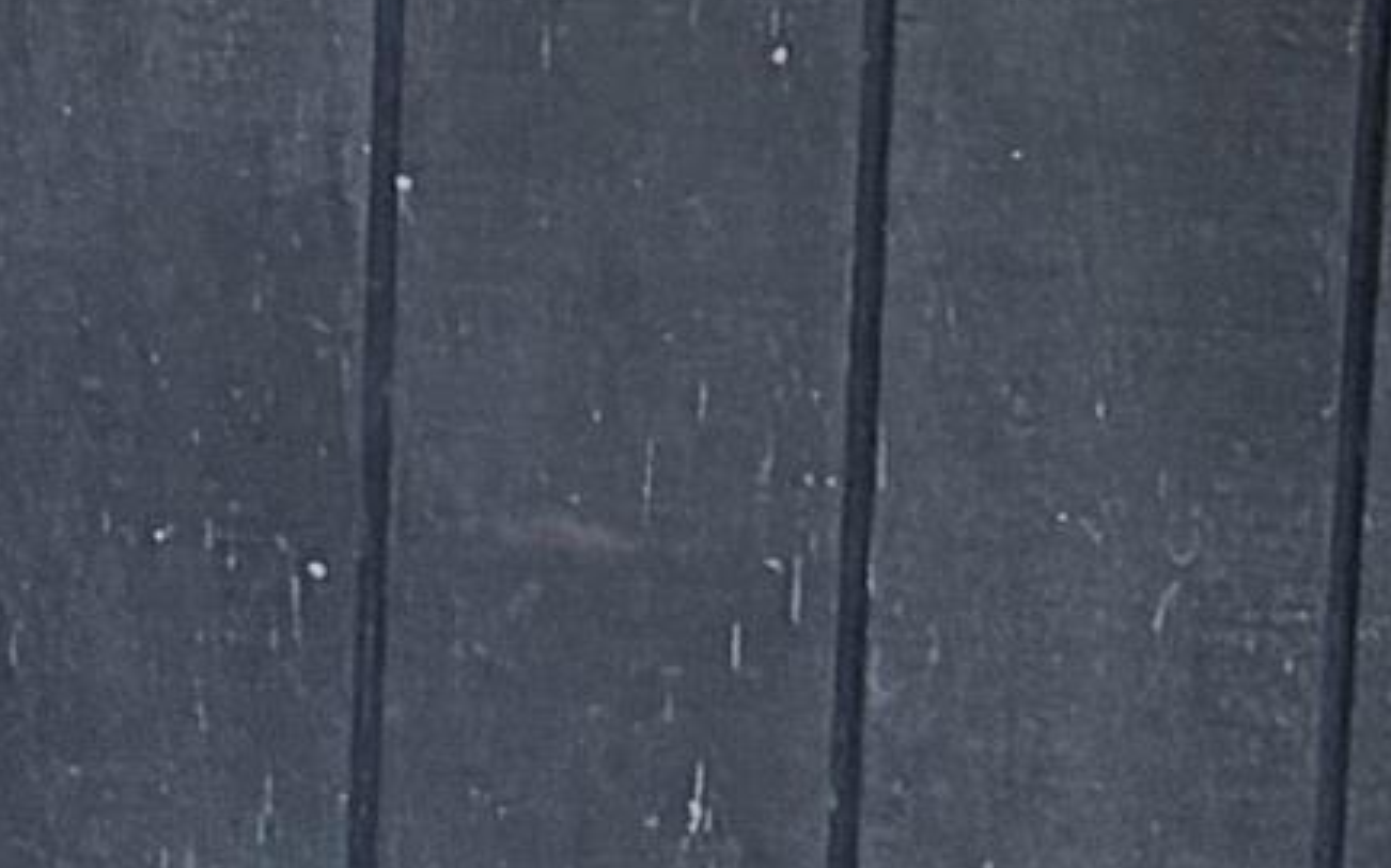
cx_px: -340
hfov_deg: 18.6
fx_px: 3979
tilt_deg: -6.6
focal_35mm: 105
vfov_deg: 7.6
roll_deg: +0.4
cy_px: -2767
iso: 40
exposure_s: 1/139
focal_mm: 2.22
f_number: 2.2
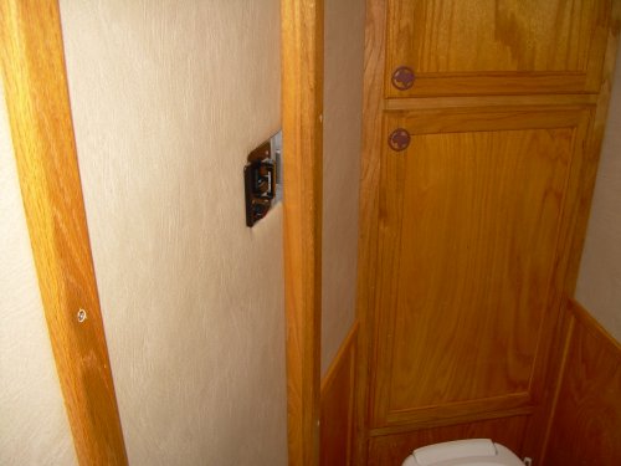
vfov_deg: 37.7
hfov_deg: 49.0
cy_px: 233
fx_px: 682
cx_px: 310
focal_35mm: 38
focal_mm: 6.3
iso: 50
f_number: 2.8
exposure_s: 1/60
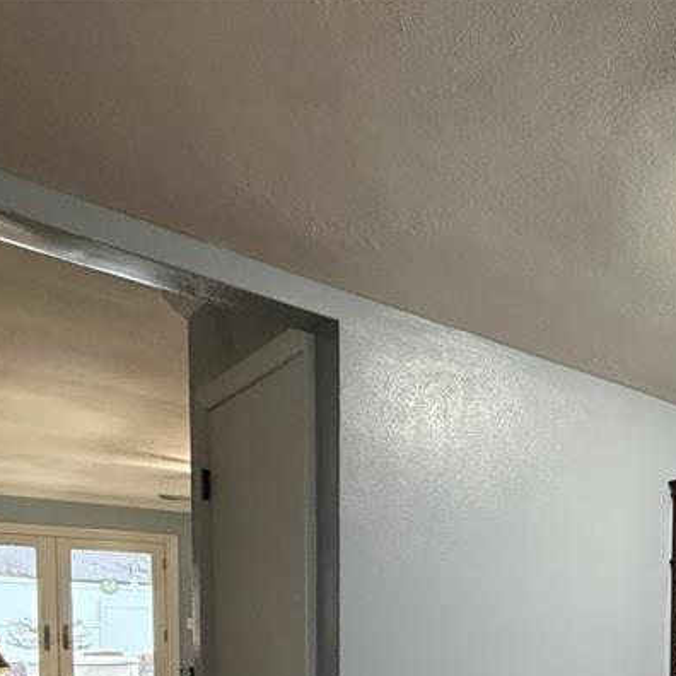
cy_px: 645
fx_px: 707
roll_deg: -0.7
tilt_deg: -2.8
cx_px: 700
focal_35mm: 32
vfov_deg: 44.9
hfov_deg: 42.8
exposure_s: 1/60
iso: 500
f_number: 2.2
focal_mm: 2.22
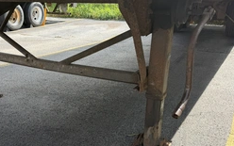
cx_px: 73
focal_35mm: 41
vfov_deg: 31.1
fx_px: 261
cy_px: 94
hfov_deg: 47.2
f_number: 1.78
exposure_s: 1/1091
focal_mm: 6.76
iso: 80
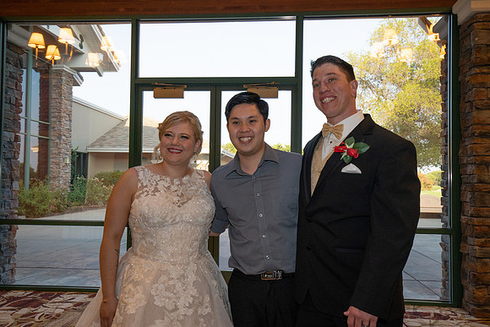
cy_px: 164
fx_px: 449
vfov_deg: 40.0
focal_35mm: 33
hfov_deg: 57.2
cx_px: 245
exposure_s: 1/250
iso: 1000
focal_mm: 33
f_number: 6.3
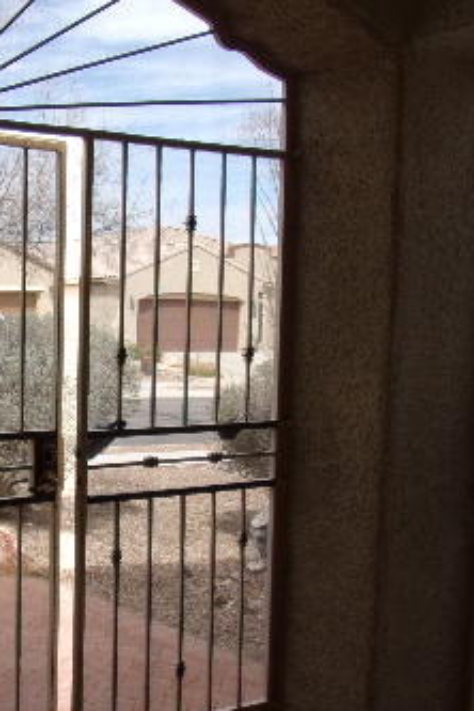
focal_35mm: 48
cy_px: 376
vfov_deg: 41.1
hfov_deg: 26.1
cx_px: -36
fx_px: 948
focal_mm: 4.3
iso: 80
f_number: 3.3
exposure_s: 1/250
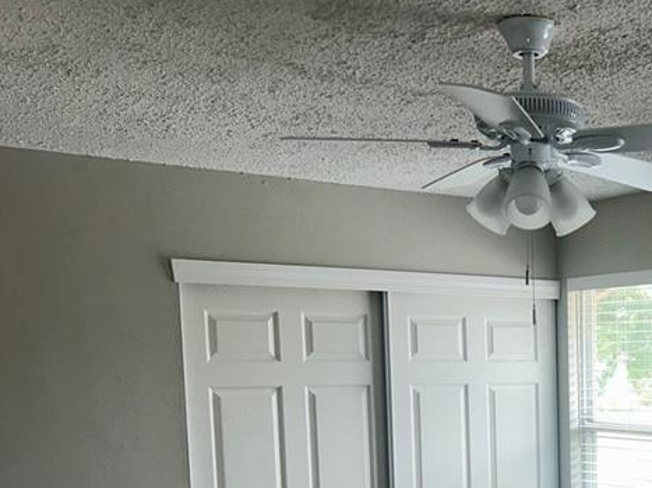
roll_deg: +0.8
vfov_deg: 24.6
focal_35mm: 57
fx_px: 1073
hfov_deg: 31.1
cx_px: 665
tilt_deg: -7.0
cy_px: 474
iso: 40
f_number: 1.5
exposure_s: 1/199
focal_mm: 5.7
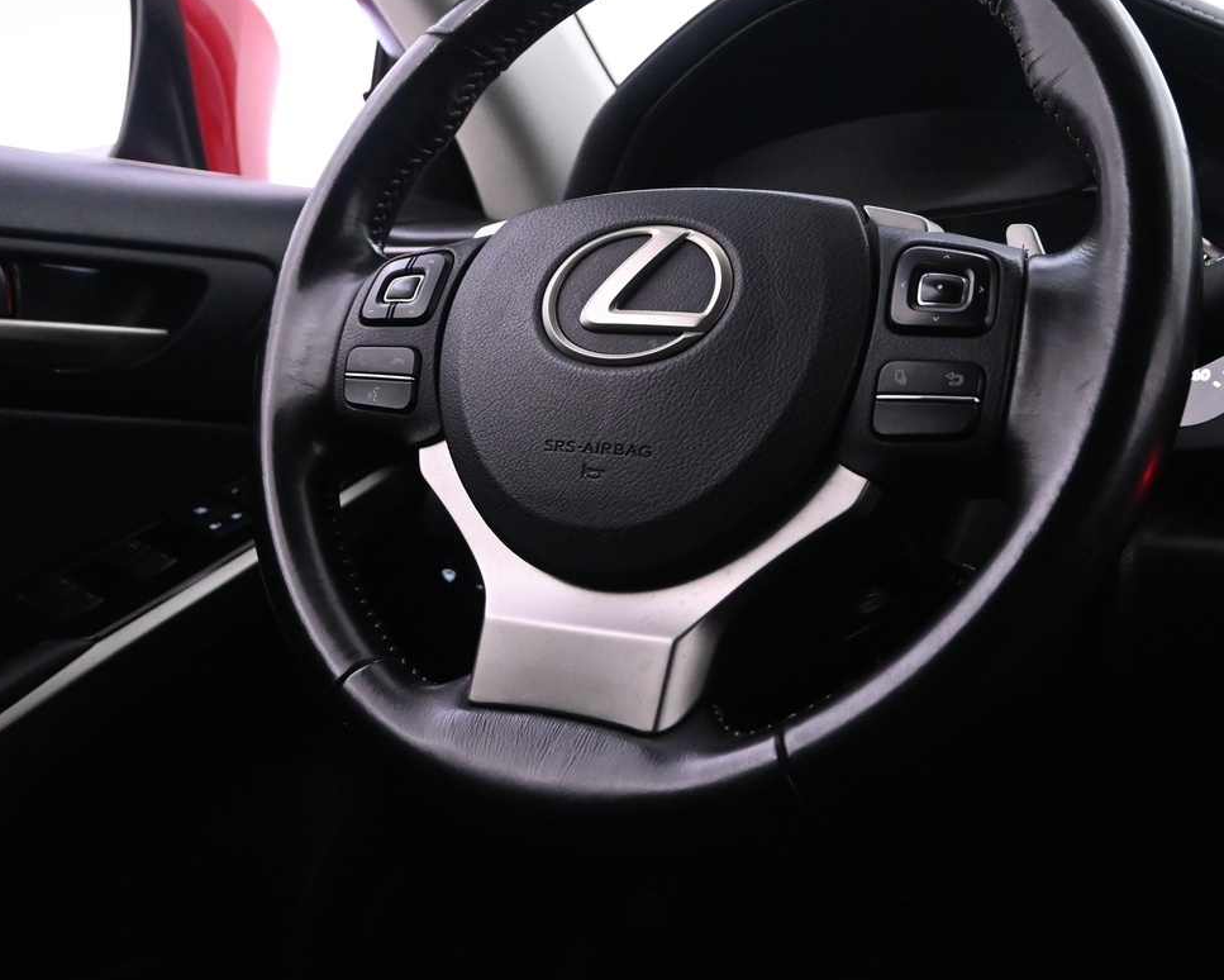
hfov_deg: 41.3
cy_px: 365
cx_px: 670
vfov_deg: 33.4
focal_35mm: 45
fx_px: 1623
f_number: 3.8
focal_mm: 19
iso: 3200
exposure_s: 1/40
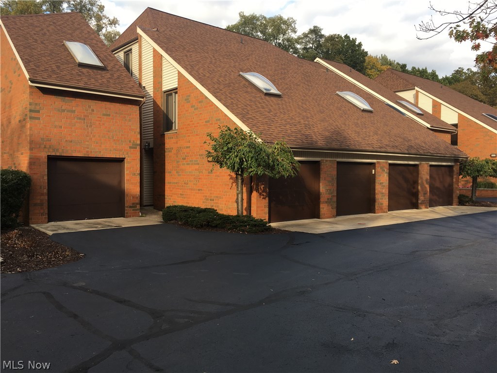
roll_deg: -0.2
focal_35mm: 29
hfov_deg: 61.7
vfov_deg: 48.2
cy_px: 186
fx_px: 416
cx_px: 248
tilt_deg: +0.3
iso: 25
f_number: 2.2
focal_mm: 4.15
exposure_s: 1/310
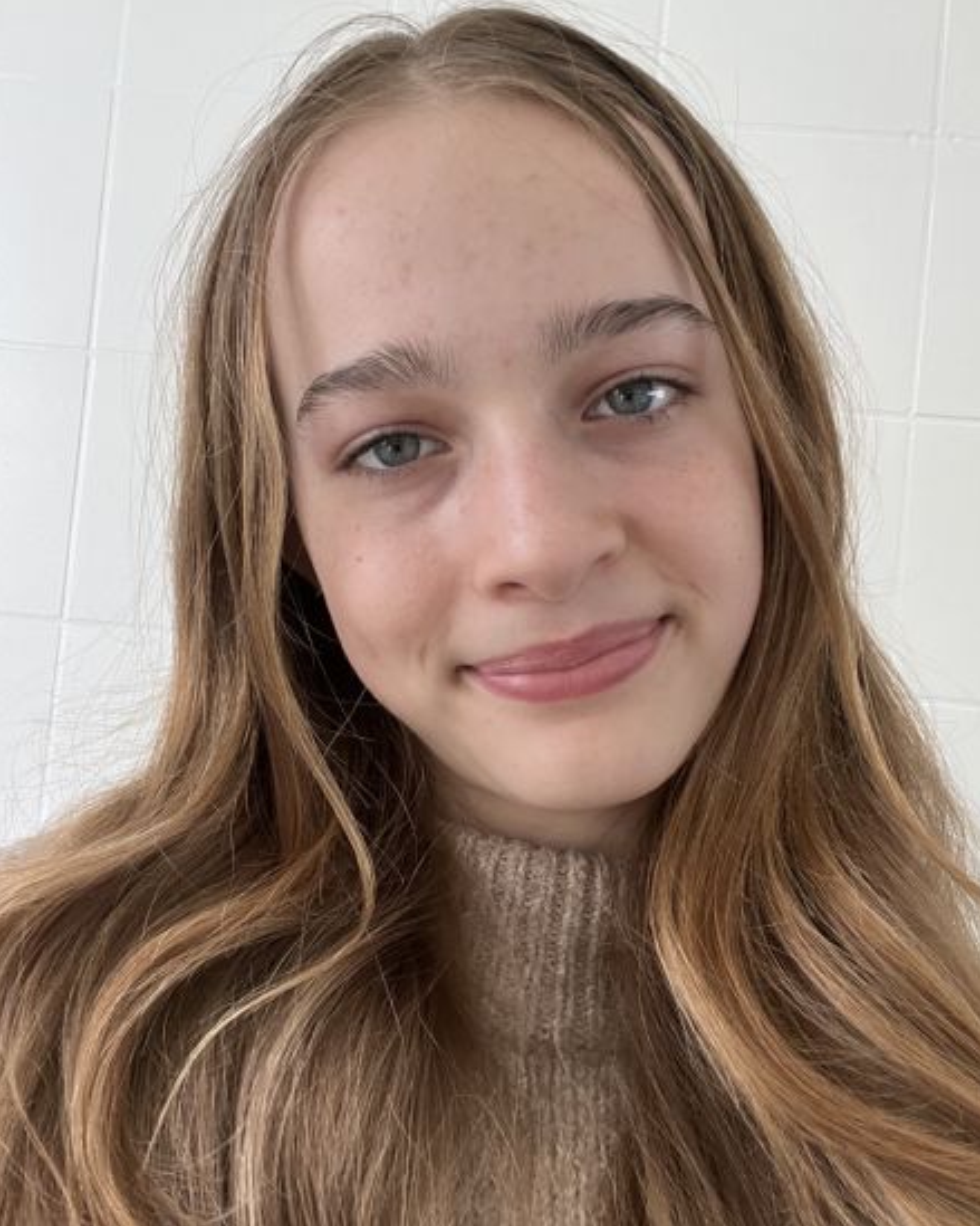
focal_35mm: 32
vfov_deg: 55.6
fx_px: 1160
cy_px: 576
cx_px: 493
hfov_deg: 45.8
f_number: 2.2
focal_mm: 2.71
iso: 100
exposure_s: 1/102
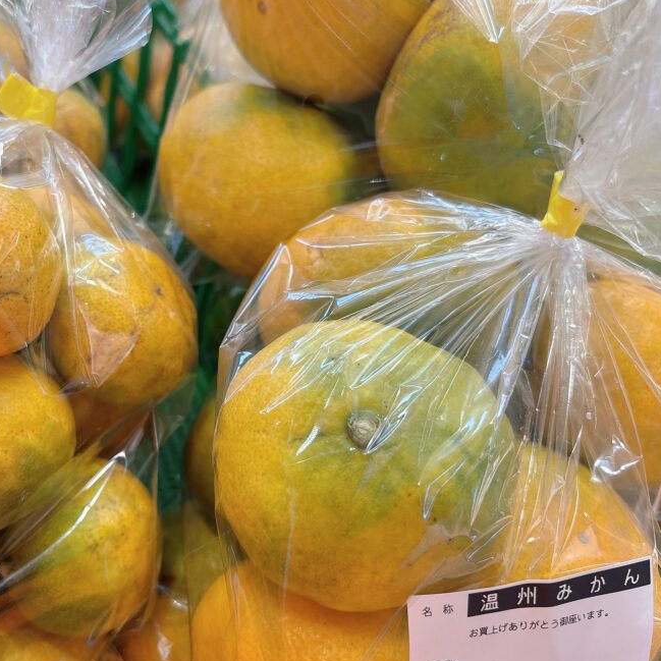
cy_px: 333
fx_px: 735
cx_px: 222
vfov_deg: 48.5
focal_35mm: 34
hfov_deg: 47.7
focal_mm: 5.96
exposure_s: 1/120
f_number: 1.6
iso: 80
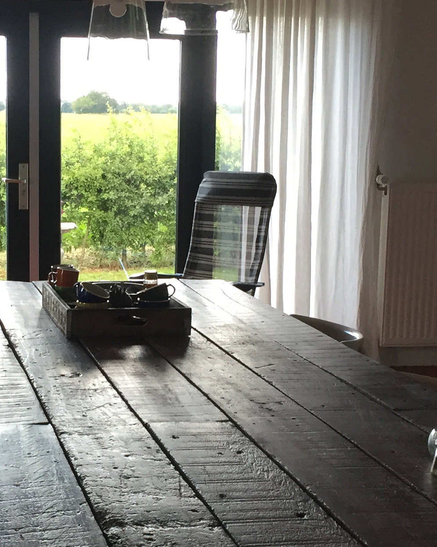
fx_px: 1196
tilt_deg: -9.7
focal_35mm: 74
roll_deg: -1.0
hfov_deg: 20.5
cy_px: 321
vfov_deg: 25.7
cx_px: 99
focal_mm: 4.15
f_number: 2.2
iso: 40
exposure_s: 1/33
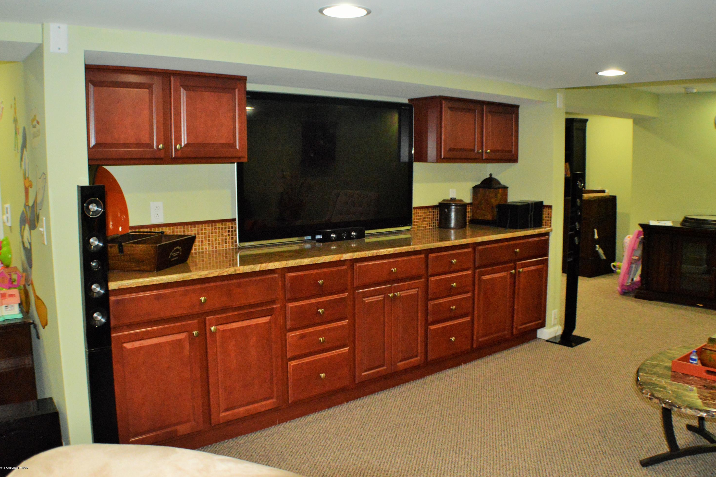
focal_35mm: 40
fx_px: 795
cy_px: 239
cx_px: 362
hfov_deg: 48.5
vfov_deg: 33.4
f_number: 4.2
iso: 3200
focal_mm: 26
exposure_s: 1/60
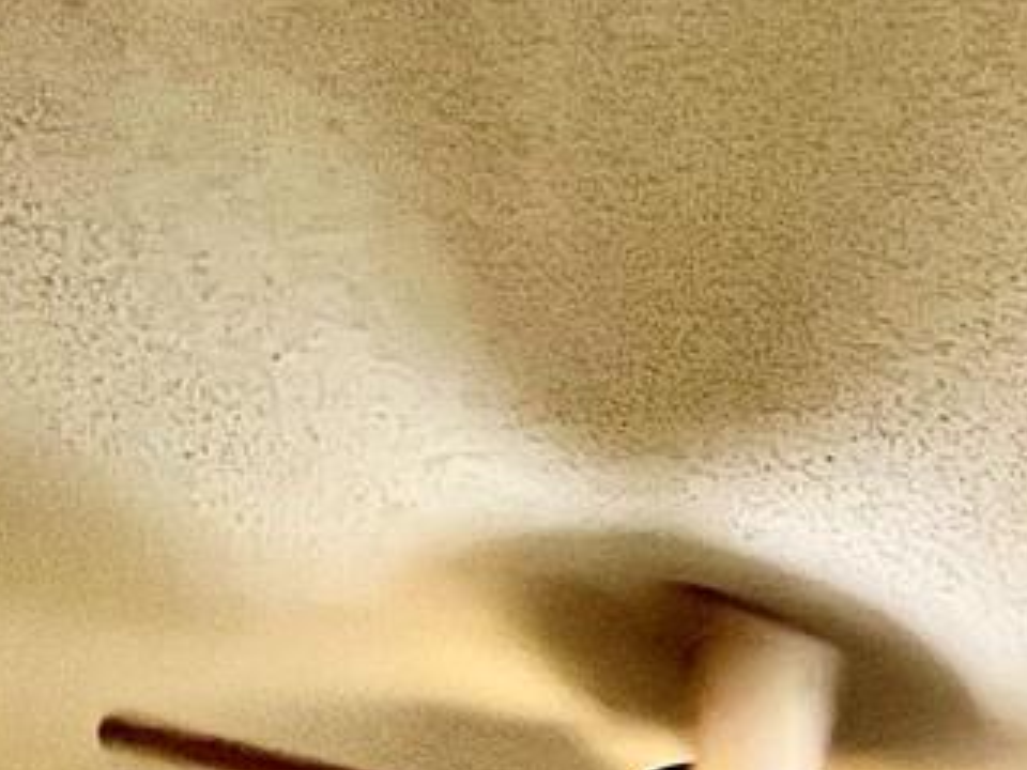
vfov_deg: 14.6
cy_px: 1842
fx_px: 1928
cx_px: 1447
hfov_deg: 24.6
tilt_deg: -1.3
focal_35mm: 65
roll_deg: +0.1
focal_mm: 1.57
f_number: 1.8
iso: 160
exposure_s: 1/120
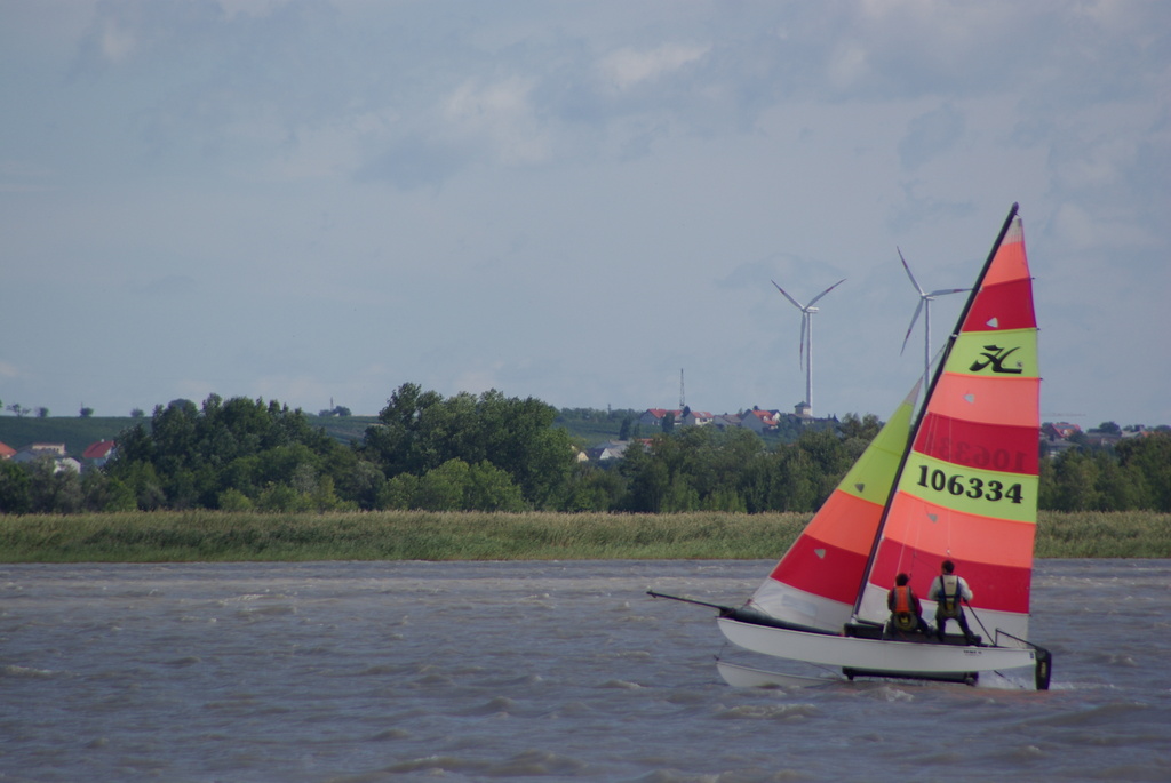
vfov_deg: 3.1
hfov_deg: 4.6
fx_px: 14652
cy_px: 392
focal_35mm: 450
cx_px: 586
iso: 100
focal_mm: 300
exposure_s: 1/350
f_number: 6.7
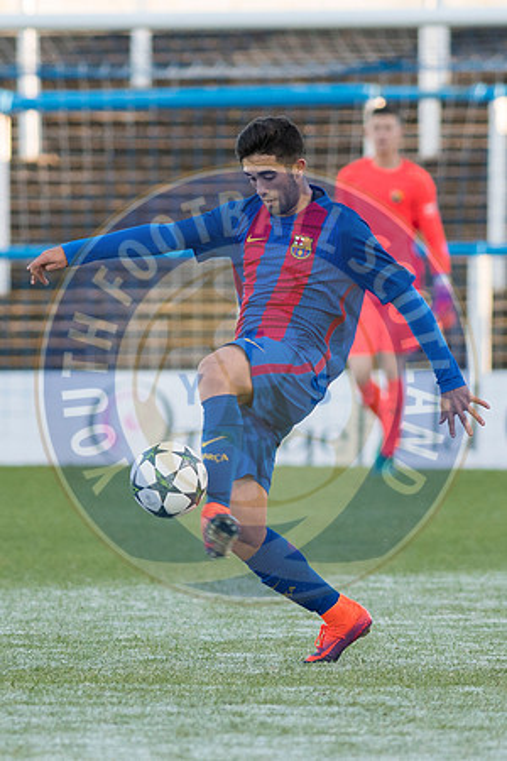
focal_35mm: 450
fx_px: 9506
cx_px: 254
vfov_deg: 4.6
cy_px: 380
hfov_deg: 3.1
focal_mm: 300
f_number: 4.5
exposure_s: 1/1000
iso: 800
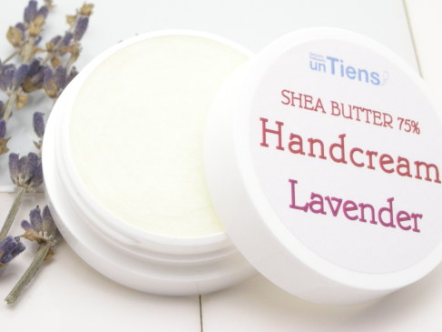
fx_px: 1762
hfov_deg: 14.3
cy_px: 116
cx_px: 241
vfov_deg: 10.7
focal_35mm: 138
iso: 267
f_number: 4.7
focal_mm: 17.1
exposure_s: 1/60
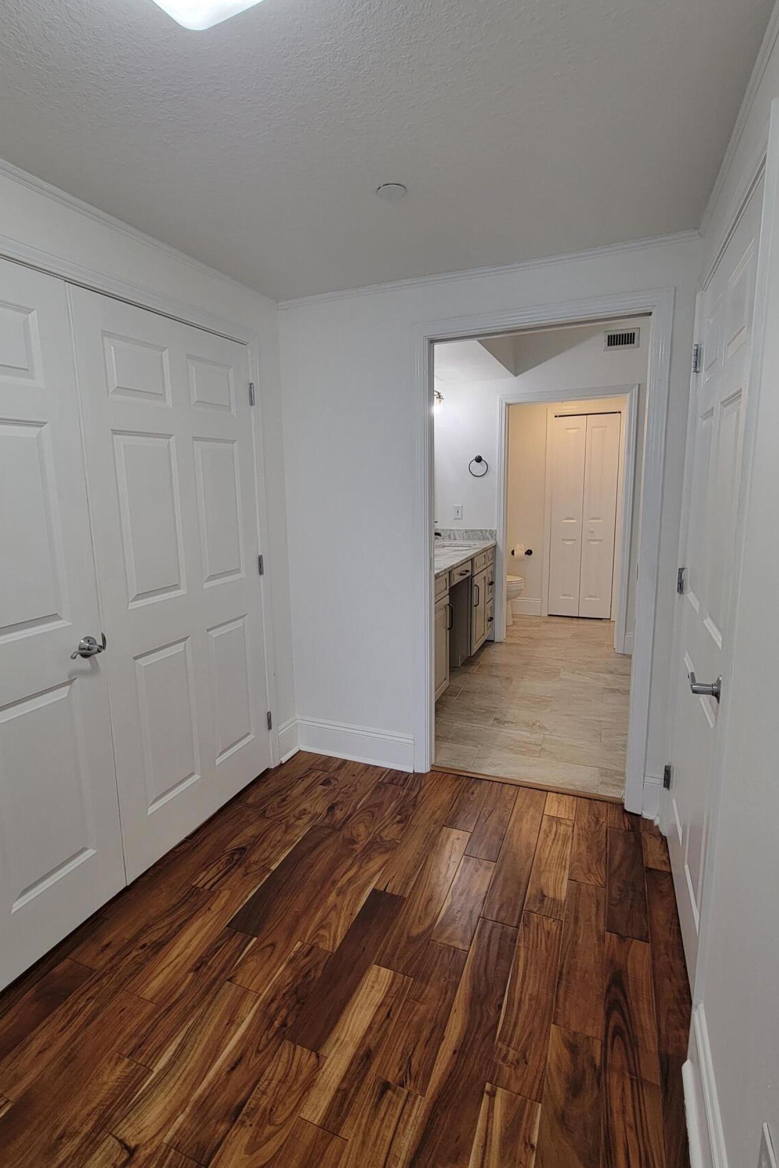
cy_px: 576
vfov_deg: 96.7
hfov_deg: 73.7
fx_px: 519
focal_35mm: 16
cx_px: 372
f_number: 2.2
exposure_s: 1/60
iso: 80
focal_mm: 2.2
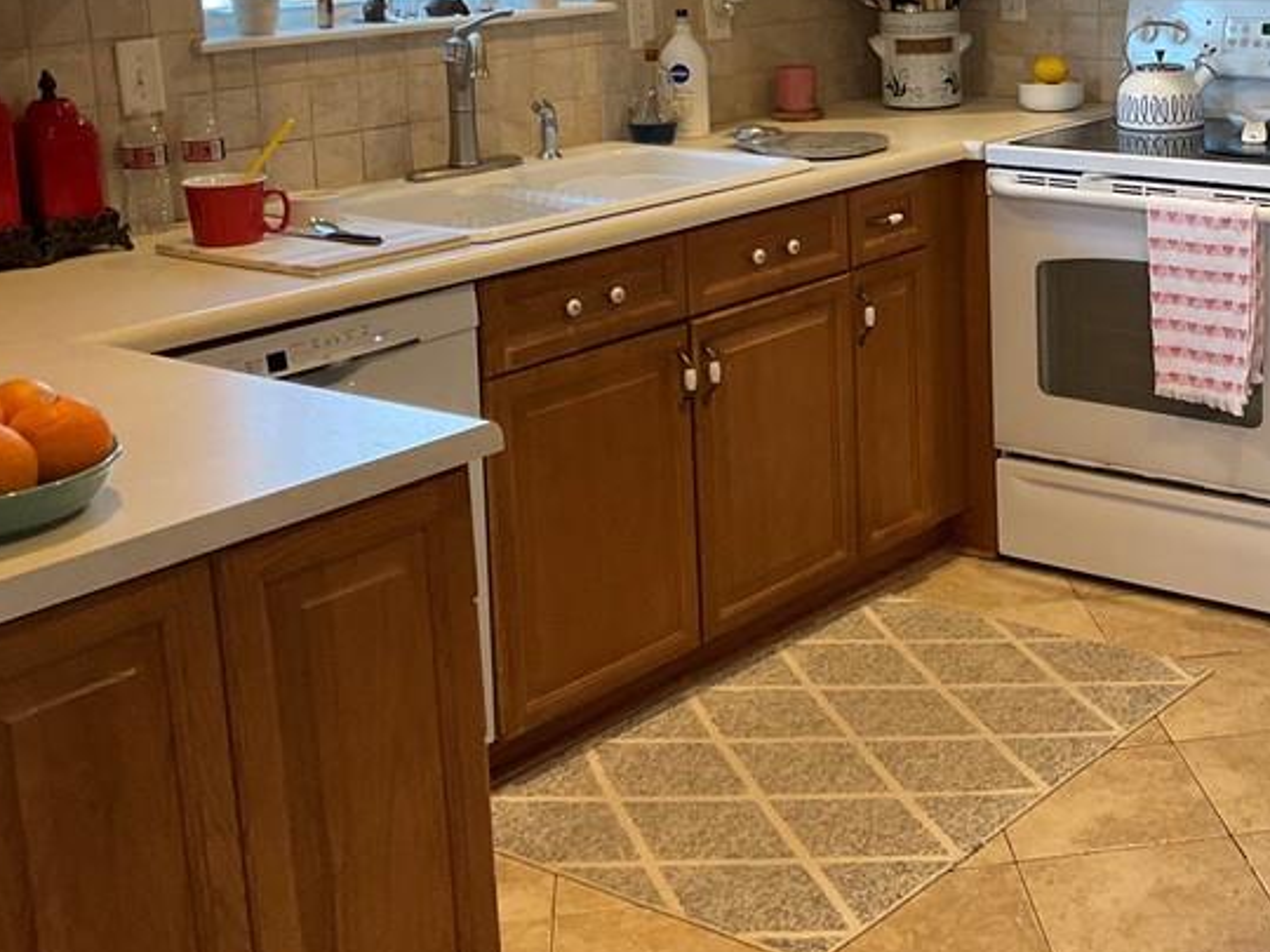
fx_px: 2018
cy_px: 235
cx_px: 1054
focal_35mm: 55
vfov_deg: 26.2
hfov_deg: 33.7
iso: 100
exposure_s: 1/60
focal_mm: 3
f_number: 1.8
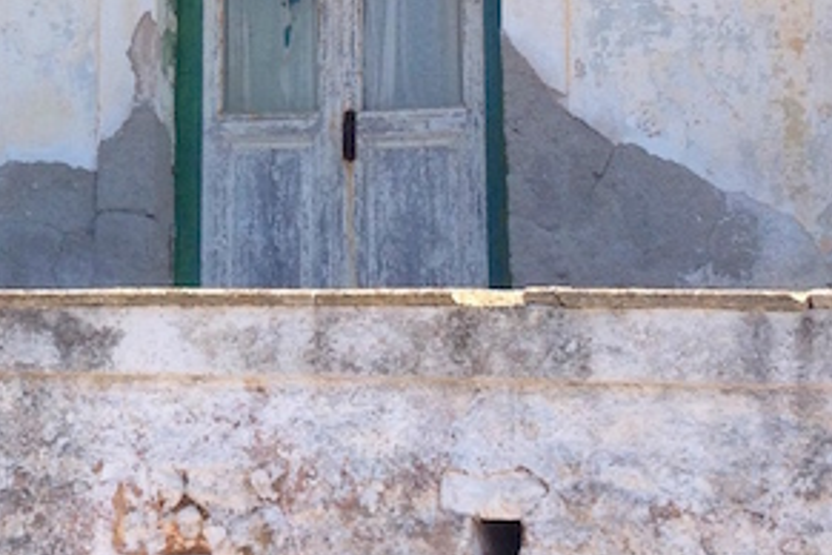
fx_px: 2773
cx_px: 43
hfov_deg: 16.8
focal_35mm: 120
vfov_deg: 11.3
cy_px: -51
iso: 50
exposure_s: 1/968
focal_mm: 4.28
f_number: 2.4
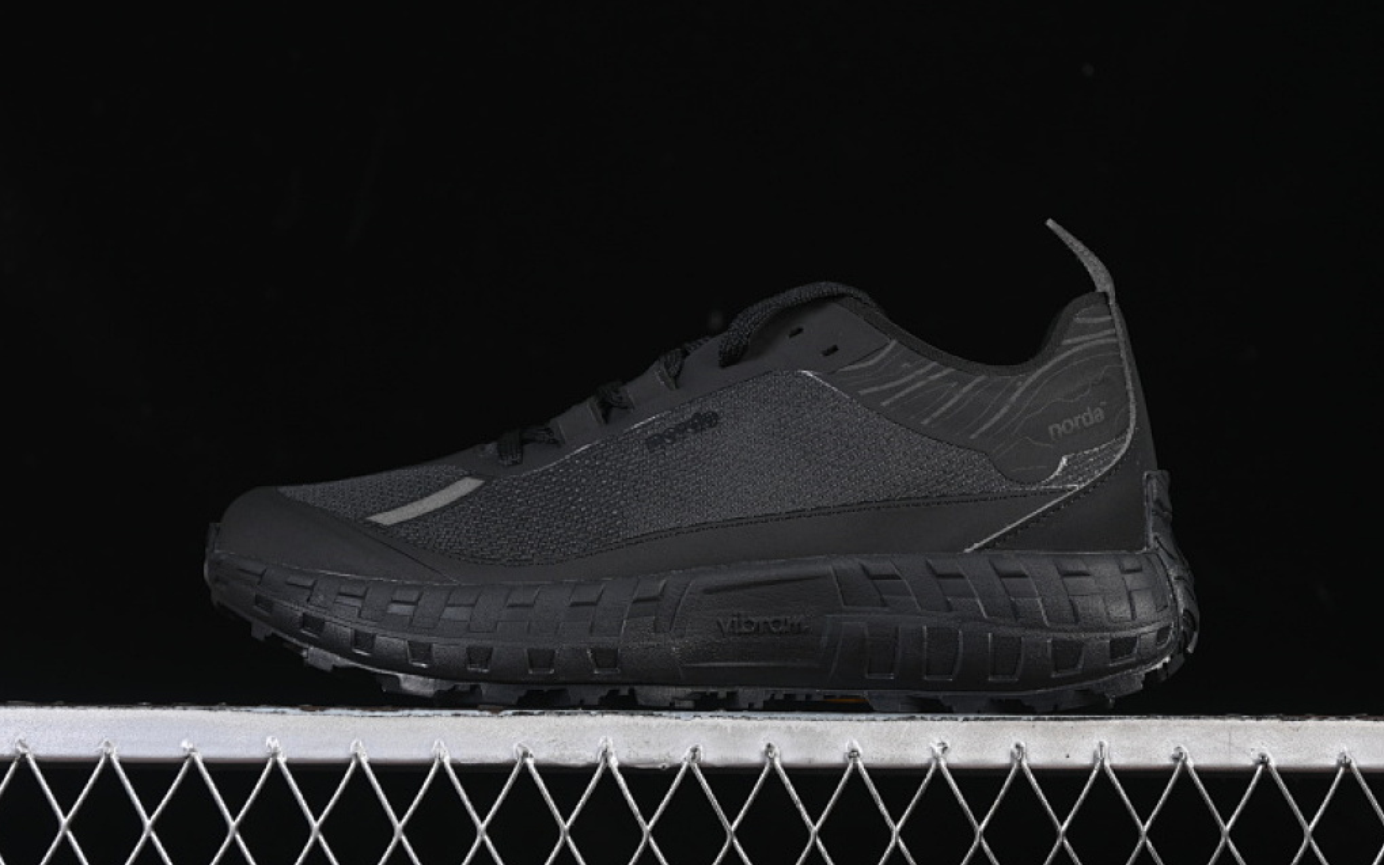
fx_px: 3055
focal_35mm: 81
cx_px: 712
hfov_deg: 25.5
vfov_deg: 16.1
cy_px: 410
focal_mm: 50
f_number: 6.3
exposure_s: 1/50
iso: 160
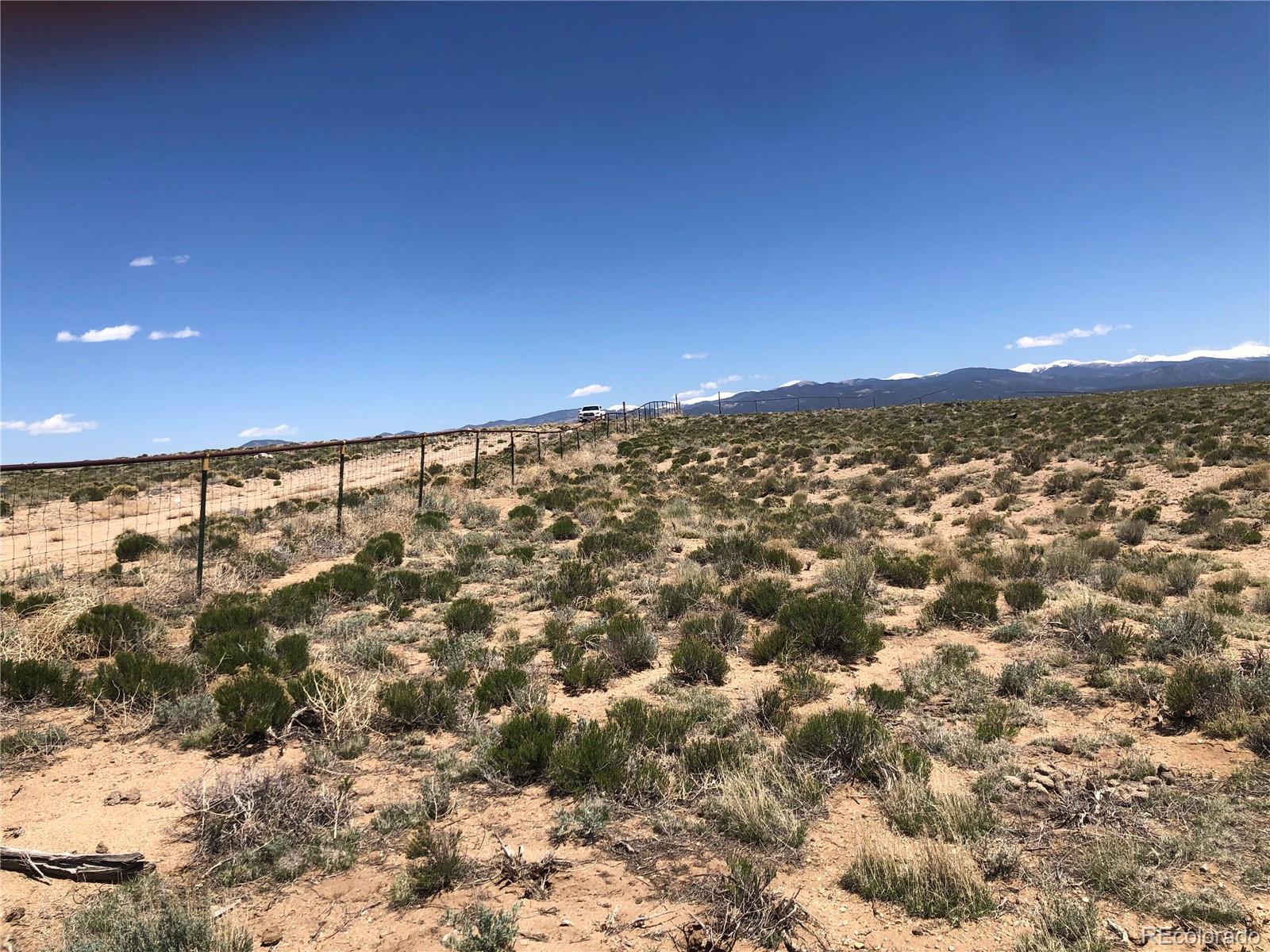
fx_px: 1027
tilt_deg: -2.4
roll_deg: +3.2
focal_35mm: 28
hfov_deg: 63.4
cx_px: 635
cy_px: 476
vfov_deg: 49.7
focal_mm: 3.99
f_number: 1.8
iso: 20
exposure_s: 1/2667
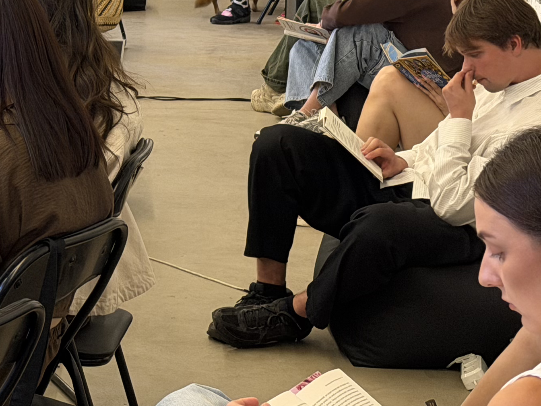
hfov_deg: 13.4
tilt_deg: -8.2
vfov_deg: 10.2
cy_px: 37
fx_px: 2251
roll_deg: +0.1
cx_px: -82
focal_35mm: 144
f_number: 1.78
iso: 250
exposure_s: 1/50
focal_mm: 6.76
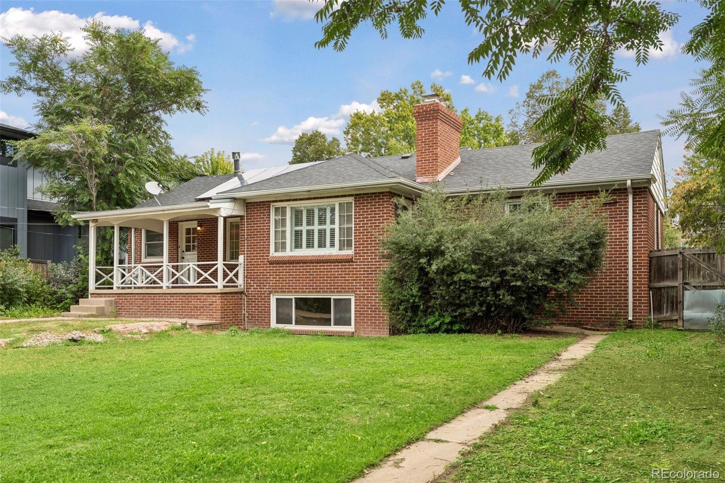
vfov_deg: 41.1
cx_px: 362
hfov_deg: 58.7
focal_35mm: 32
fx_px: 644
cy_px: 242
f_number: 9
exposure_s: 1/400
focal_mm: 32
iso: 400
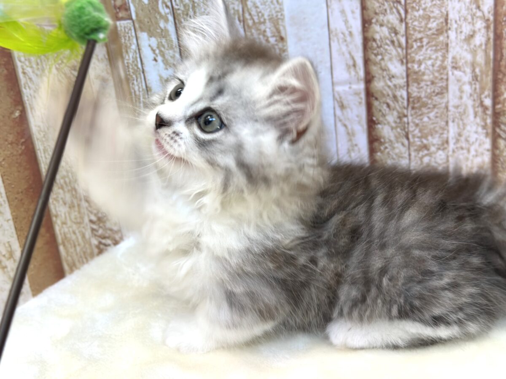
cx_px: 253
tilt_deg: -21.7
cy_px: 190
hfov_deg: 39.7
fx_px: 702
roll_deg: +4.3
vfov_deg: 30.3
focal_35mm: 48
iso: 100
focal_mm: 6.86
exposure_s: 1/50
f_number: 1.78
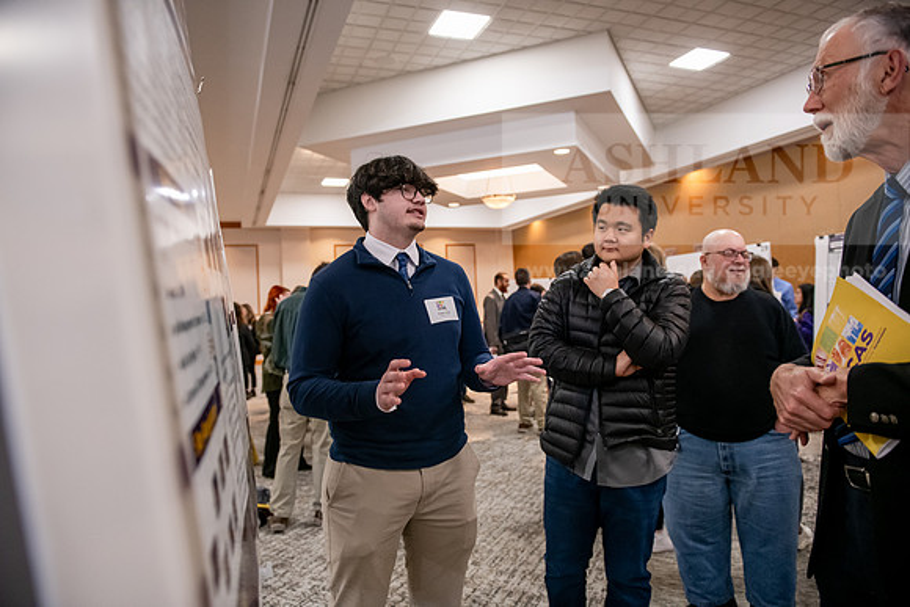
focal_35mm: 24
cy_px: 304
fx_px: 607
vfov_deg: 53.2
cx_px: 455
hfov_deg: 73.7
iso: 2000
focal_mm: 24
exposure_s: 1/200
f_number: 3.2
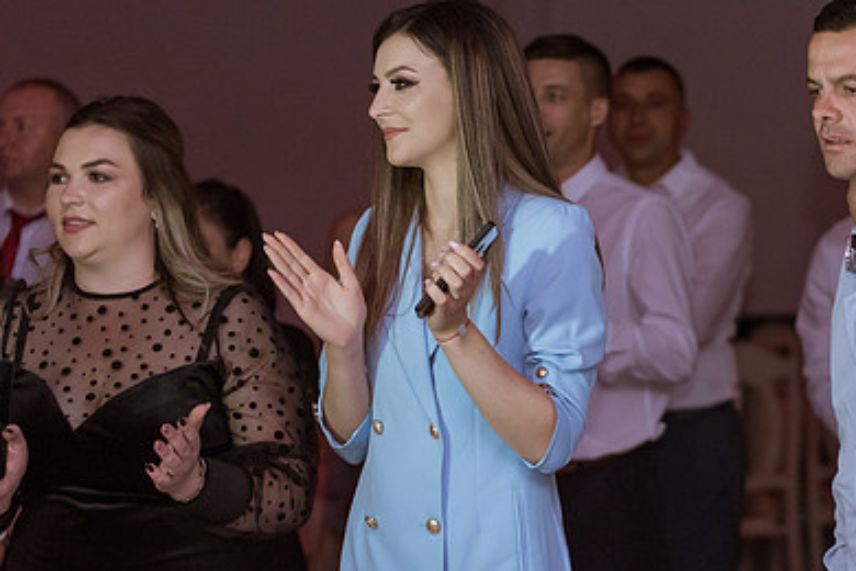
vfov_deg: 8.0
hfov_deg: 11.9
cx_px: 520
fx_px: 4089
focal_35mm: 172
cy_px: 240
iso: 2500
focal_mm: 90
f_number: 3.2
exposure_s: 1/250
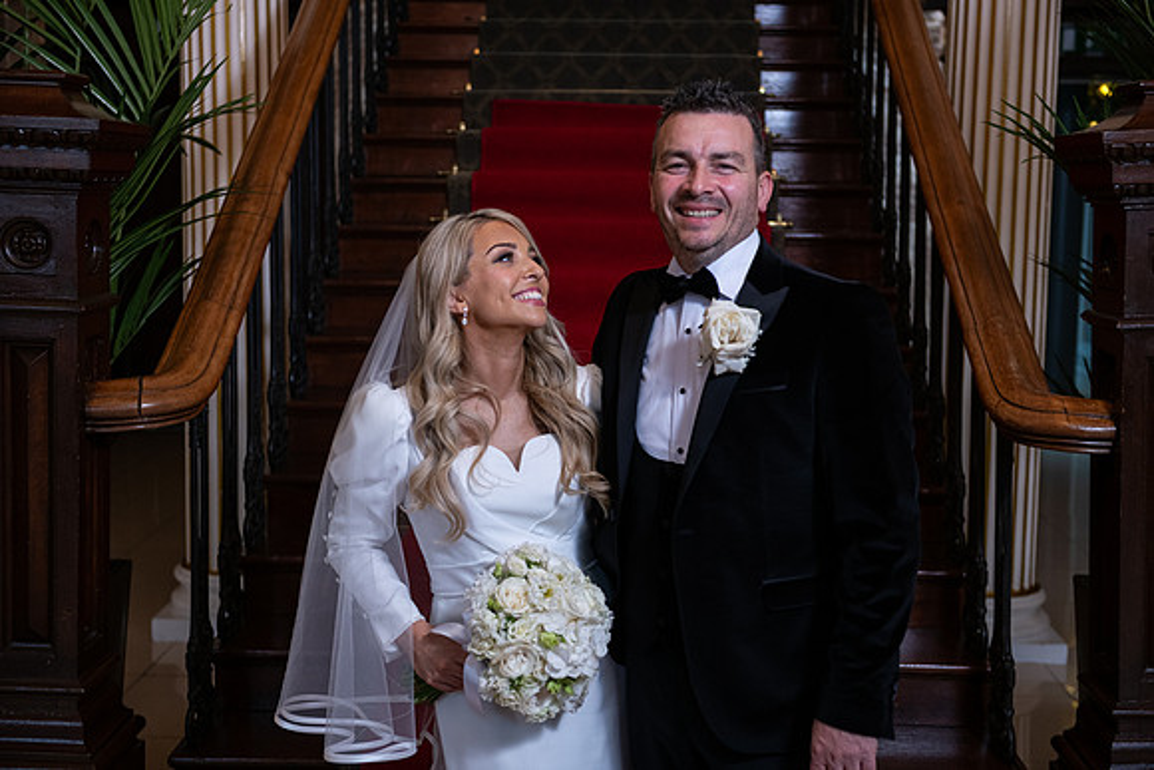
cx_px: 577
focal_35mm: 50
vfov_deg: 27.0
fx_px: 1603
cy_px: 385
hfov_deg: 39.6
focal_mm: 50
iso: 500
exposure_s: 1/160
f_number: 3.5
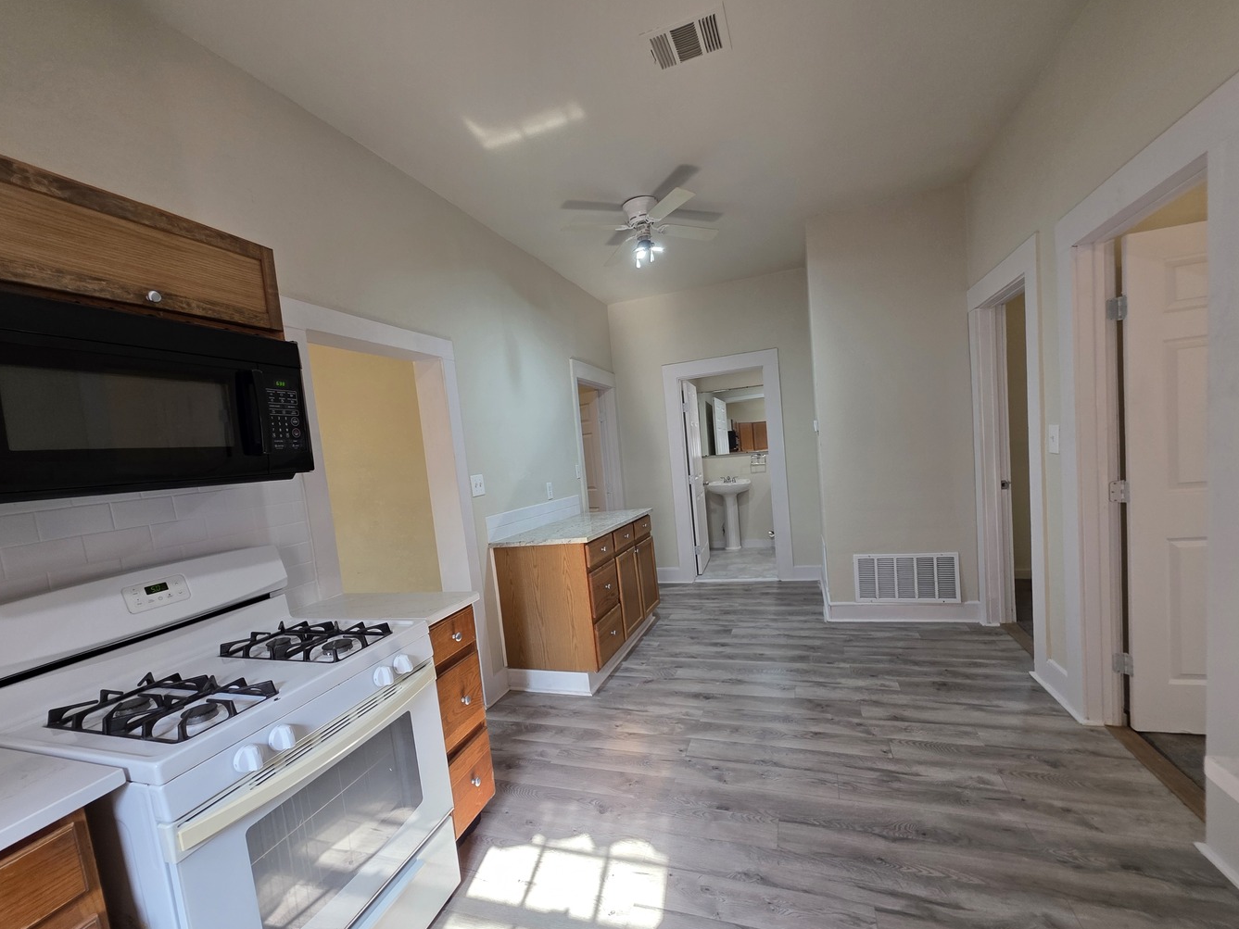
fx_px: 501
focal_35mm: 14
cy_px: 494
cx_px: 615
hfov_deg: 102.1
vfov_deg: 85.6
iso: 100
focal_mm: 2.2
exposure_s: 1/120
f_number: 1.9
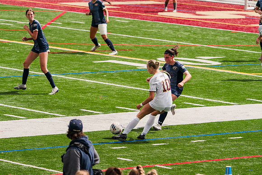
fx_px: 1900
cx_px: 131
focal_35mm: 261
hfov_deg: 7.9
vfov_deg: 5.3
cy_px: 88
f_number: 5.6
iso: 320
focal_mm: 261
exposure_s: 1/1600
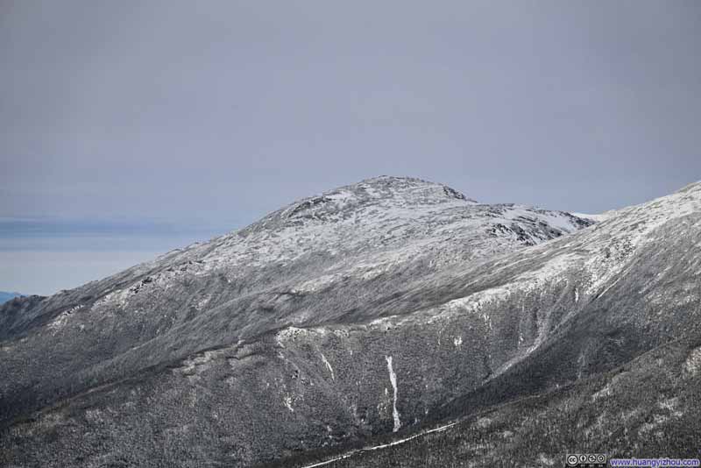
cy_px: 234
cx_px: 350
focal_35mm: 120
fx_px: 2337
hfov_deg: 17.1
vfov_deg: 11.4
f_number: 5.6
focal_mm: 120
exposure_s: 1/2500
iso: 100
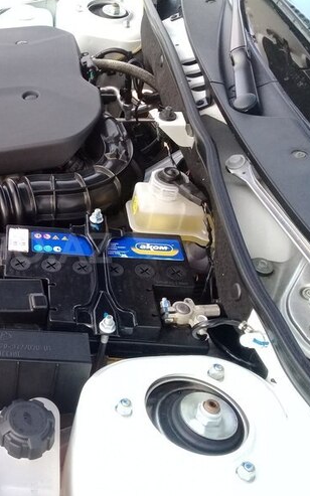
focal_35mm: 44
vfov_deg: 45.3
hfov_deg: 27.7
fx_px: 595
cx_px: 9
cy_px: 248
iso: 100
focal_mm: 3.3
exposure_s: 1/100
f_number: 2.2
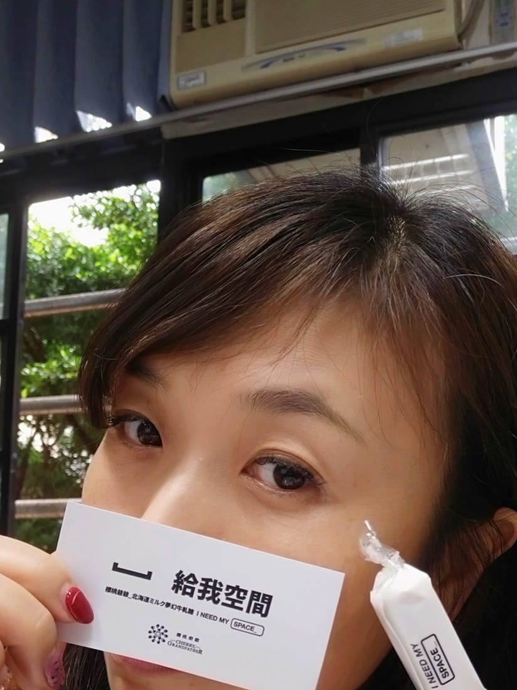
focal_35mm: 32
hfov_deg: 43.8
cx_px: 321
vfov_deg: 54.9
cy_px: 494
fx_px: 638
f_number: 2
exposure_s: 1/30
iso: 200
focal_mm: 3.86
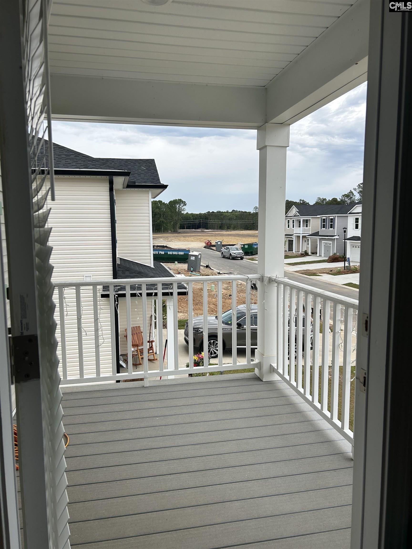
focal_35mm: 26
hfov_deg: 53.1
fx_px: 413
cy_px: 274
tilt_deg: -5.3
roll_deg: +0.4
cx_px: 206
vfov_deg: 67.3
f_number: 1.5
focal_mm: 5.7
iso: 50
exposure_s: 1/2695
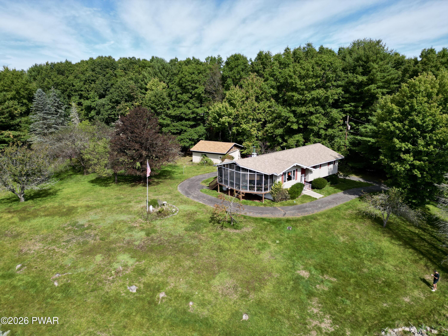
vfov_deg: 56.8
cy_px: 168
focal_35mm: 24
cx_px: 224
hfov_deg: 71.6
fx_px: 311
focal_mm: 6.72
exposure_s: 1/2500
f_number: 1.7
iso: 130
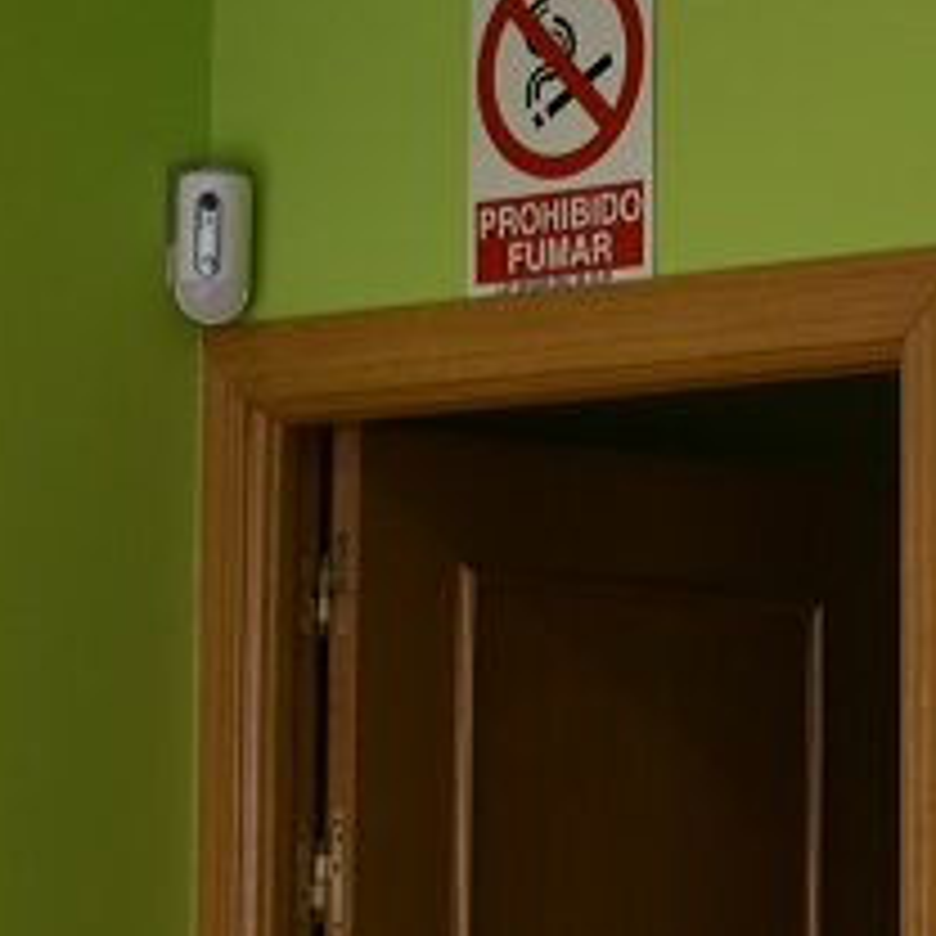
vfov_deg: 12.4
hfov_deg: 12.2
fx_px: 4315
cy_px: 621
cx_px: 1066
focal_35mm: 141
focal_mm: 23
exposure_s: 1/40
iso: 220
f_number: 3.8
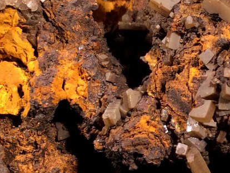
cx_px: 236
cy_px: 86
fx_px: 745
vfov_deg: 13.2
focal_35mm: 112
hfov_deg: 17.1
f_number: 2.2
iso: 64
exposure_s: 1/120
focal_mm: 4.15
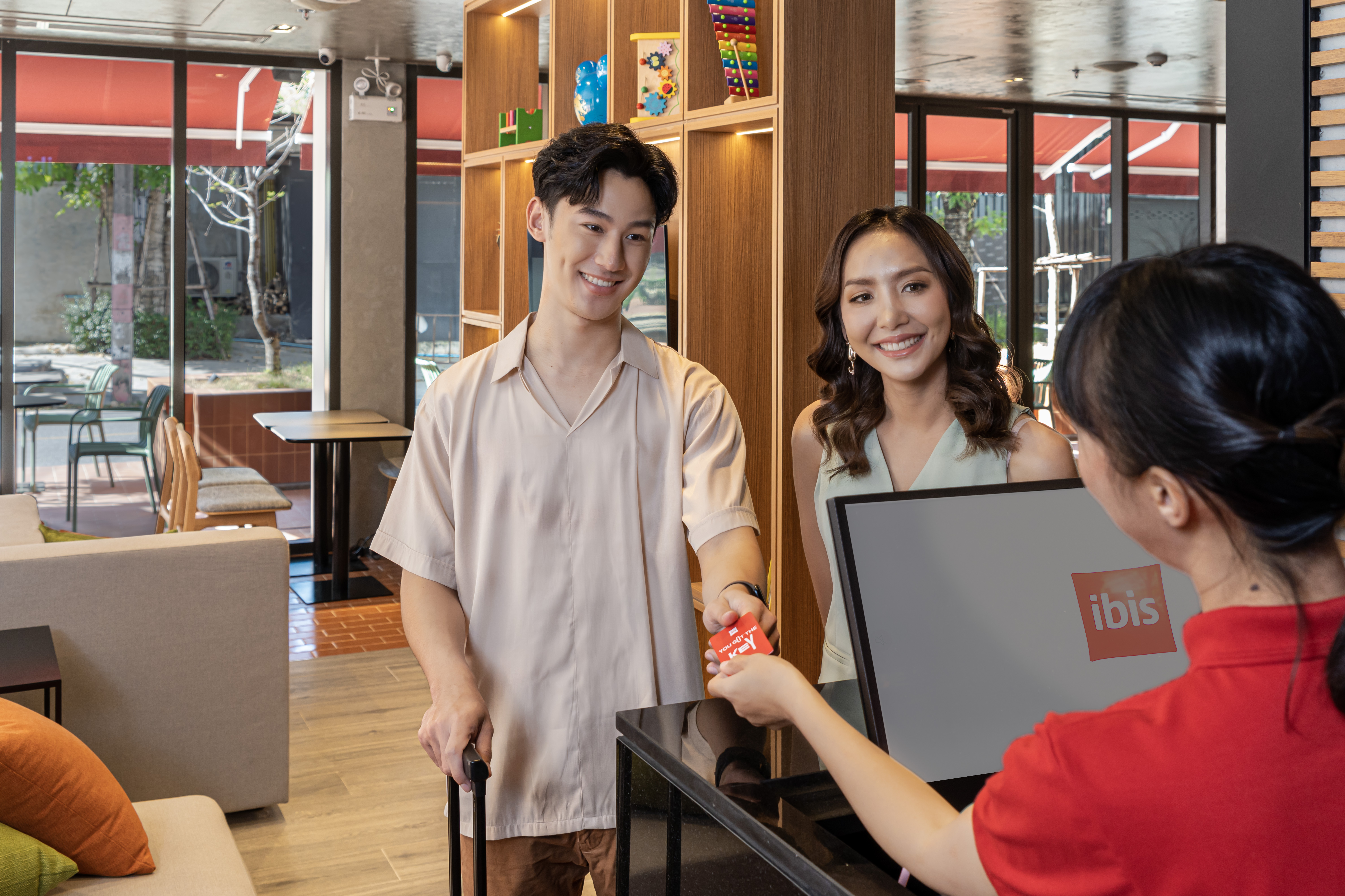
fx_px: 1308
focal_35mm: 35
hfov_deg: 54.4
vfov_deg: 37.9
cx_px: 672
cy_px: 448
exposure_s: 1/45
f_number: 6.7
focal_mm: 35
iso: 640
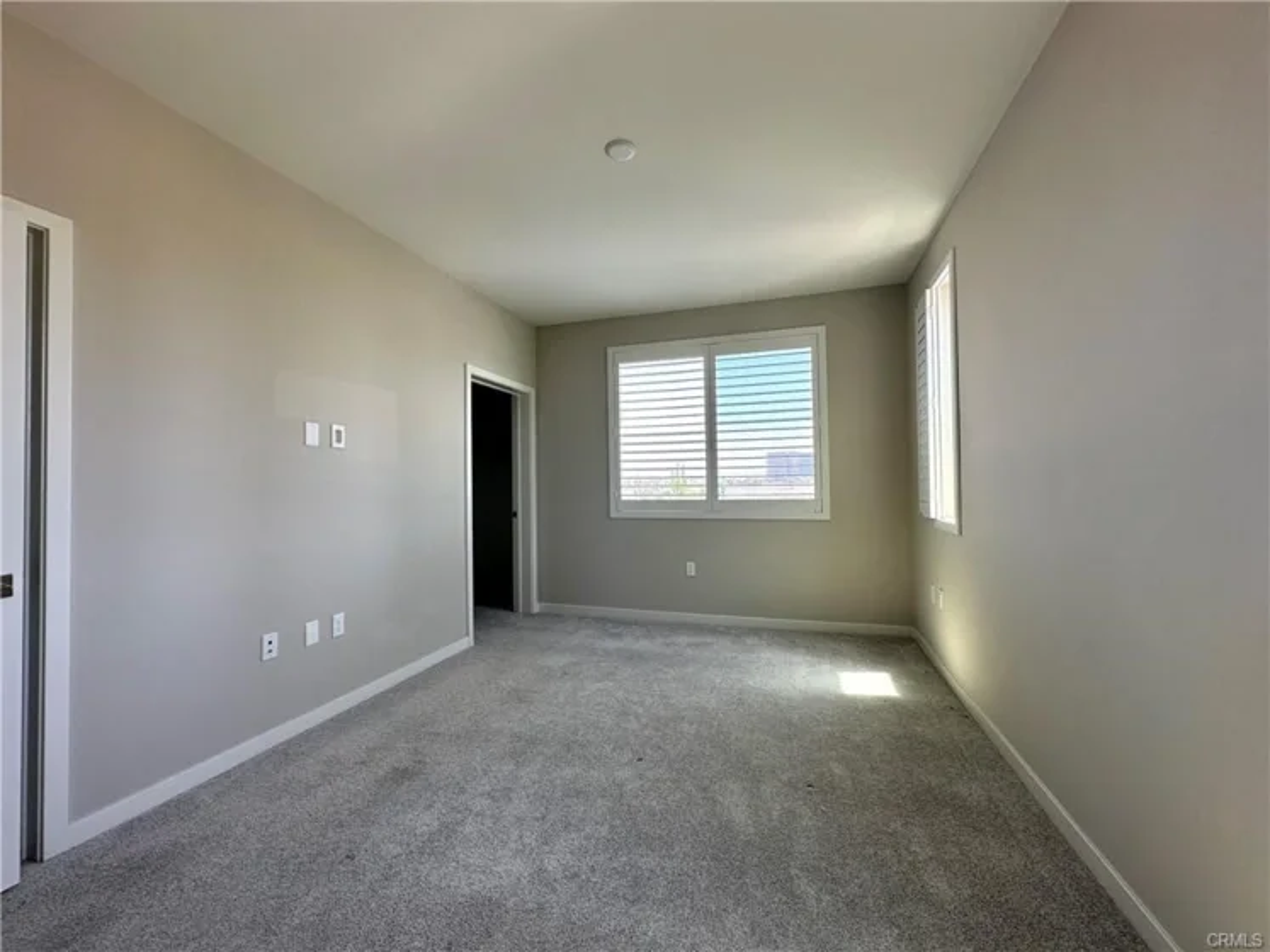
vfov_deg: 85.7
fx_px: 514
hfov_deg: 102.1
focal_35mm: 14
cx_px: 635
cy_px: 476
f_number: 2.2
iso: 50
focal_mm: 2.22
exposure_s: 1/99
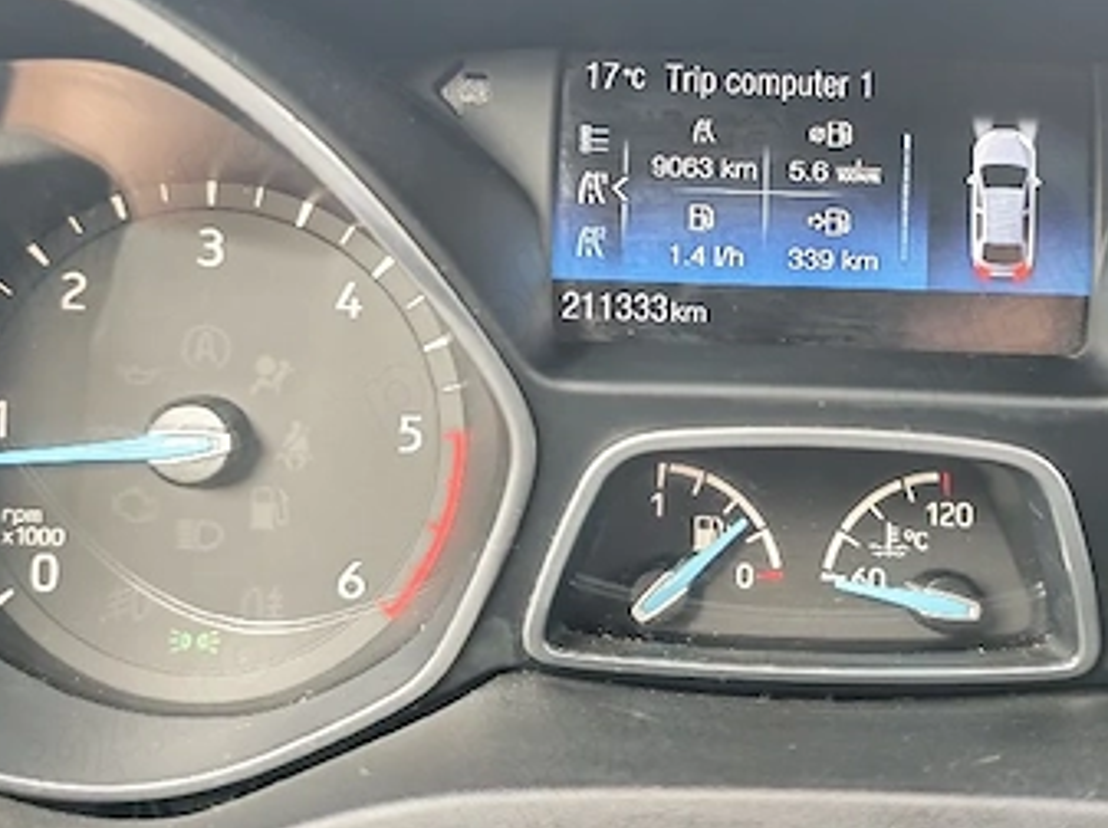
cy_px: 286
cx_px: 704
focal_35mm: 41
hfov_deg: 45.4
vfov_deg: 34.8
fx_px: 1311
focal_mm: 6.55
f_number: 1.6
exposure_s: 1/50
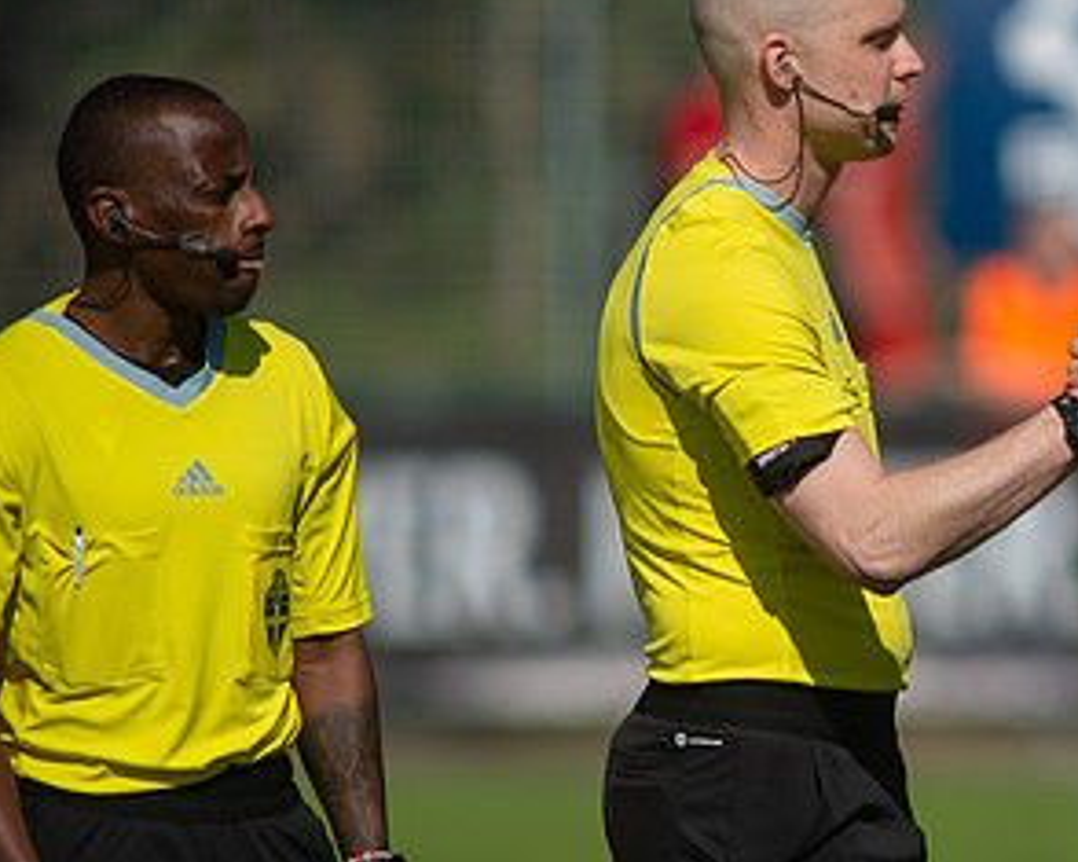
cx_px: 986
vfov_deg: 2.0
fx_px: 24814
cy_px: 488
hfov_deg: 2.5
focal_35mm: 778
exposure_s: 1/1600
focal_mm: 420
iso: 140
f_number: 4
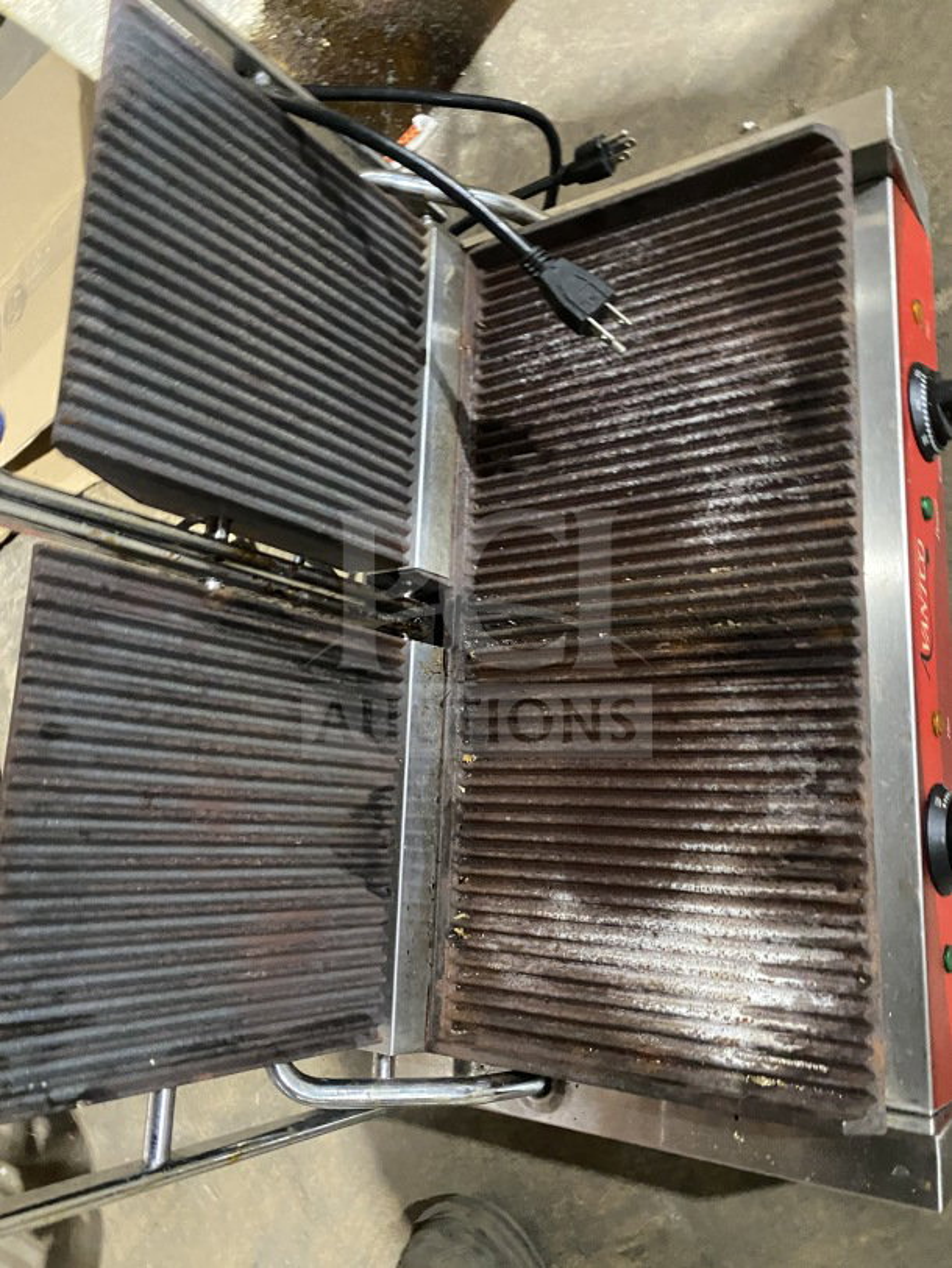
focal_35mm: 26
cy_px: 634
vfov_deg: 67.3
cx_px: 476
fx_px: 953
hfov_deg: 53.1
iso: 800
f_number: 1.8
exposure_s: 1/30
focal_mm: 4.25
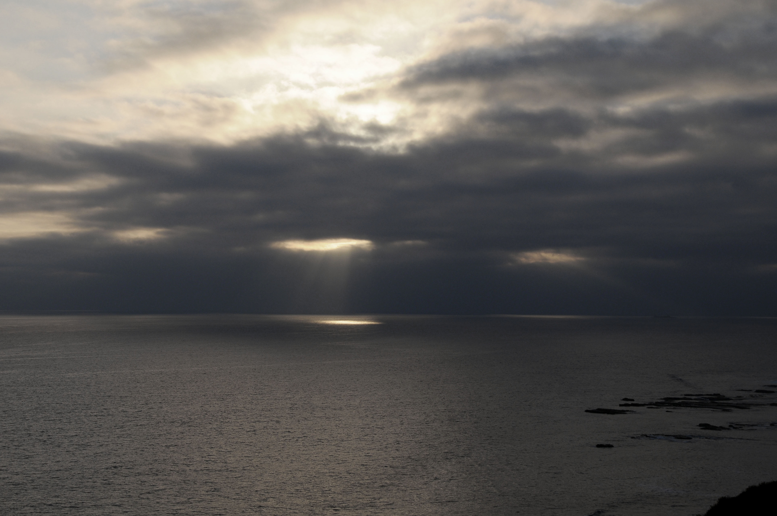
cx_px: 388
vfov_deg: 20.6
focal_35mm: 66
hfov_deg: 30.5
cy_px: 258
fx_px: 1423
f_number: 11
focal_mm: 44
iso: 200
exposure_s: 1/500
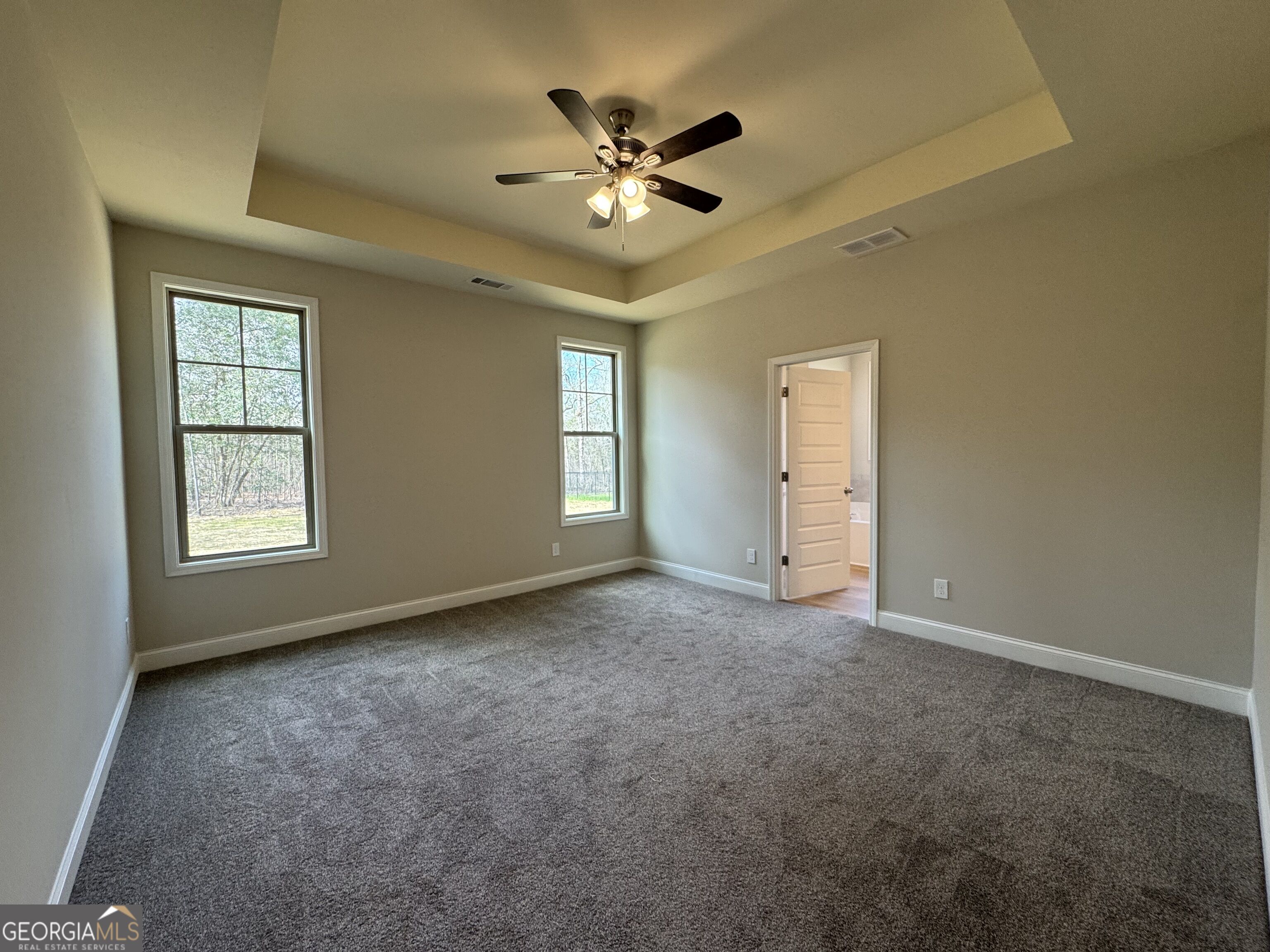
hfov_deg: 102.1
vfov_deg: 85.7
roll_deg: +1.3
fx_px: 514
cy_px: 476
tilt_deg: -3.0
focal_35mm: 14
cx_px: 635
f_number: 2.2
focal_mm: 2.22
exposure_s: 1/120
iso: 160
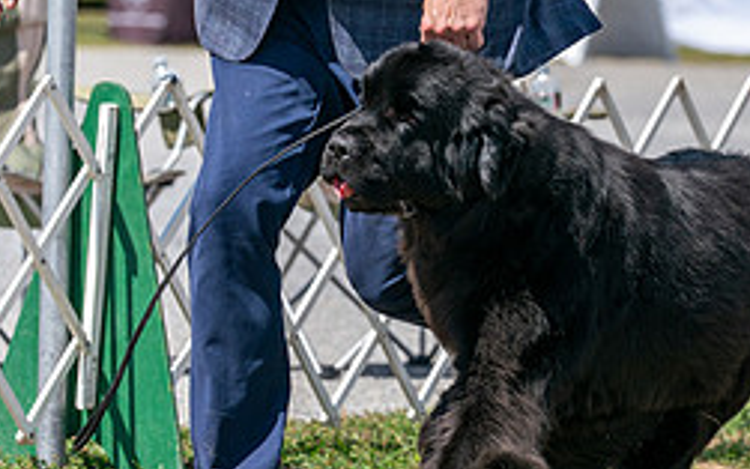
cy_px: 24
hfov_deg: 5.2
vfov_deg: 3.3
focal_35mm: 403
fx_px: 8239
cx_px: 554
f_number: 4.5
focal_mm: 147
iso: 200
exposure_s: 1/1600
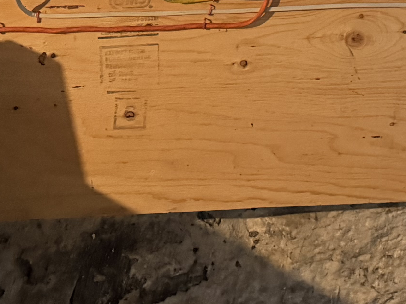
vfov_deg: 16.1
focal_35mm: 81
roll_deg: +0.6
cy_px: -196
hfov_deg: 23.7
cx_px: 334
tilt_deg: -2.3
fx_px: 950
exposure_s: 1/30
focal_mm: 6.76
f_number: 1.78
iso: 800
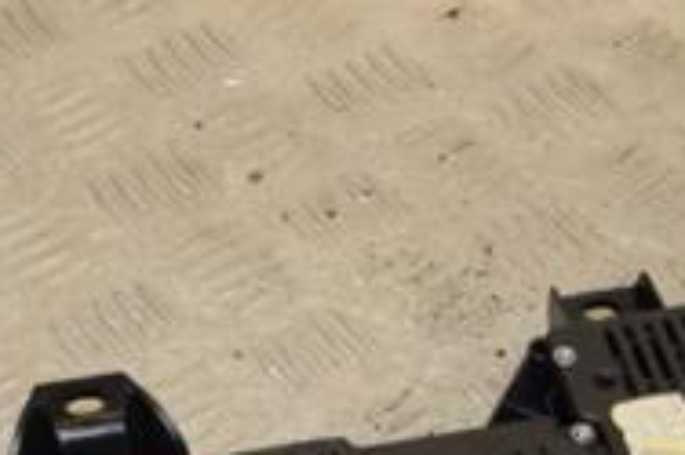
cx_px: 419
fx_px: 2274
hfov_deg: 17.1
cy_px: 582
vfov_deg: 11.2
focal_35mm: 120
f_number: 5.6
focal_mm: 25
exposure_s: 1/200
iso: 800
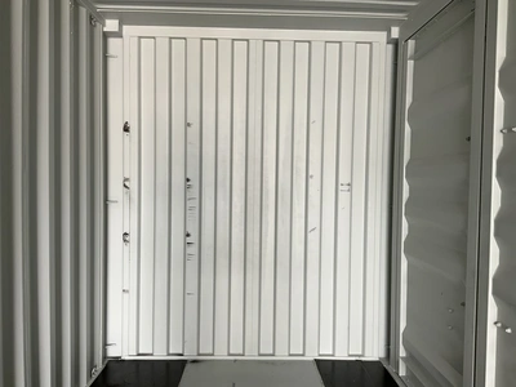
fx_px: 432
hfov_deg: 61.7
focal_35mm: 29
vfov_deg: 48.2
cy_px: 194
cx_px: 258
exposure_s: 1/66
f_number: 1.8
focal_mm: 3
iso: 64
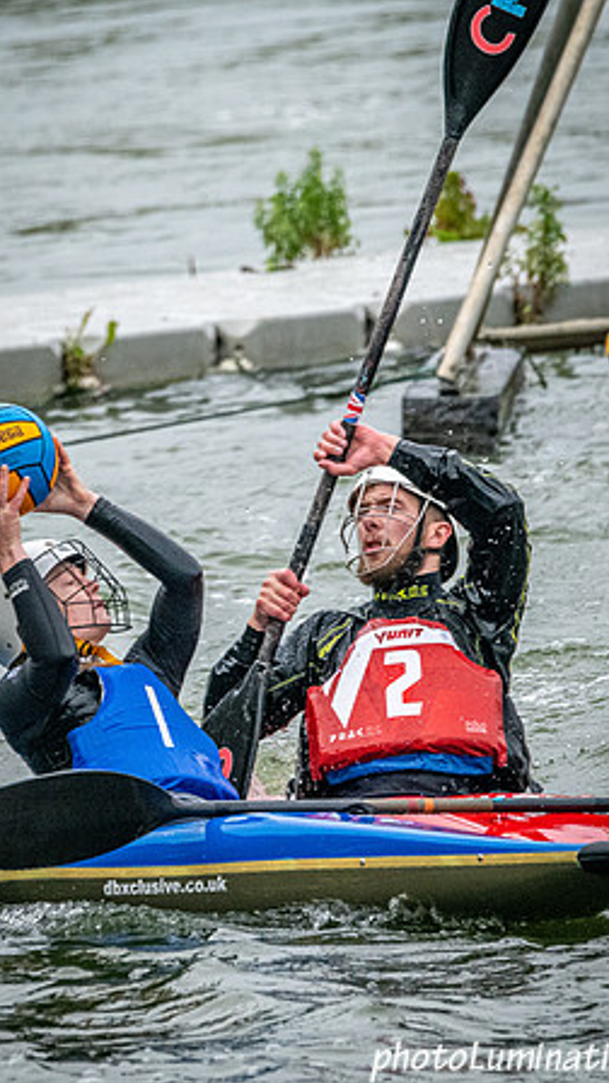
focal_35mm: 647
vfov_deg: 3.3
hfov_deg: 1.9
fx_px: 18574
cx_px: 179
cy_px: 555
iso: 3200
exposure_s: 1/2000
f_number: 8
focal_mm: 400
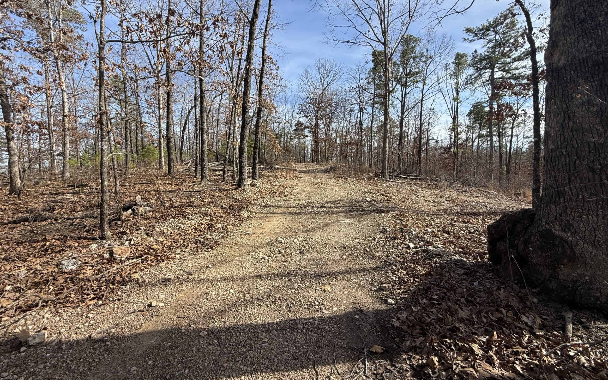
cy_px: 186
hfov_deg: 101.5
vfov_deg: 74.8
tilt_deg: -3.0
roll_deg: +2.8
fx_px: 249
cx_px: 303
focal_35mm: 15
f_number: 2.2
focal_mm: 2.22
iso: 50
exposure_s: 1/1068
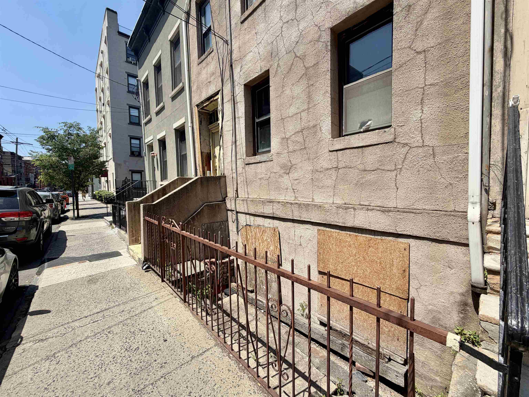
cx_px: 264
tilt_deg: -2.5
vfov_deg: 85.7
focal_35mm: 14
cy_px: 198
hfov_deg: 102.1
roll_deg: +0.5
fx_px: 214
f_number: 2.2
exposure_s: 1/789
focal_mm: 2.22
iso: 20
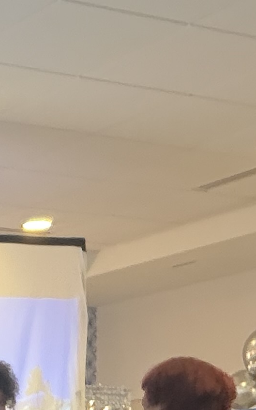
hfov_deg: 10.4
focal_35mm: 116
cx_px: -262
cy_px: 714
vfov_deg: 15.7
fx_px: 1296
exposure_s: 1/40
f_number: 1.9
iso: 320
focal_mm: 2.71
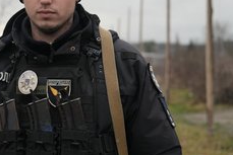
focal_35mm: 77
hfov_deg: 25.6
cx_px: 34
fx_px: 499
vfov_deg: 17.7
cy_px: 45
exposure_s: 1/80
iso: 200
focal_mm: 44
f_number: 2.8
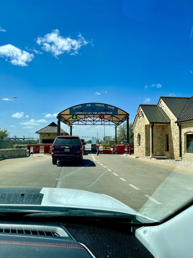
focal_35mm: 25
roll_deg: -0.4
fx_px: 186
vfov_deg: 69.4
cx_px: 96
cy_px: 129
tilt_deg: +3.9
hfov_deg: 54.9
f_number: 1.6
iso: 32
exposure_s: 1/3448
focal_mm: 5.1
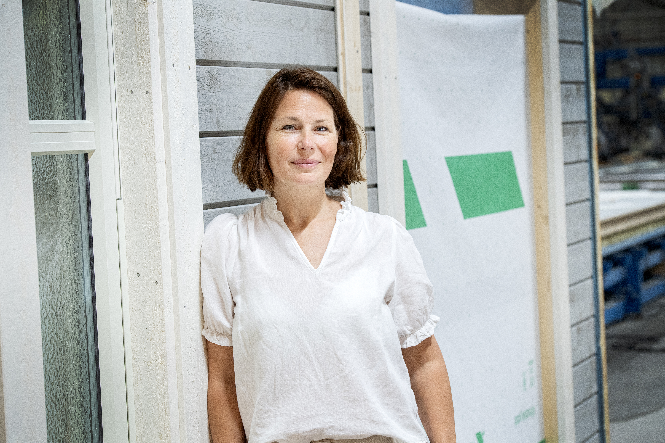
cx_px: 332
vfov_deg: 15.2
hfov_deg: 22.6
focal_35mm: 90
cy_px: 222
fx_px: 1662
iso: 2000
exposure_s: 1/160
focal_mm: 90
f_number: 5.6
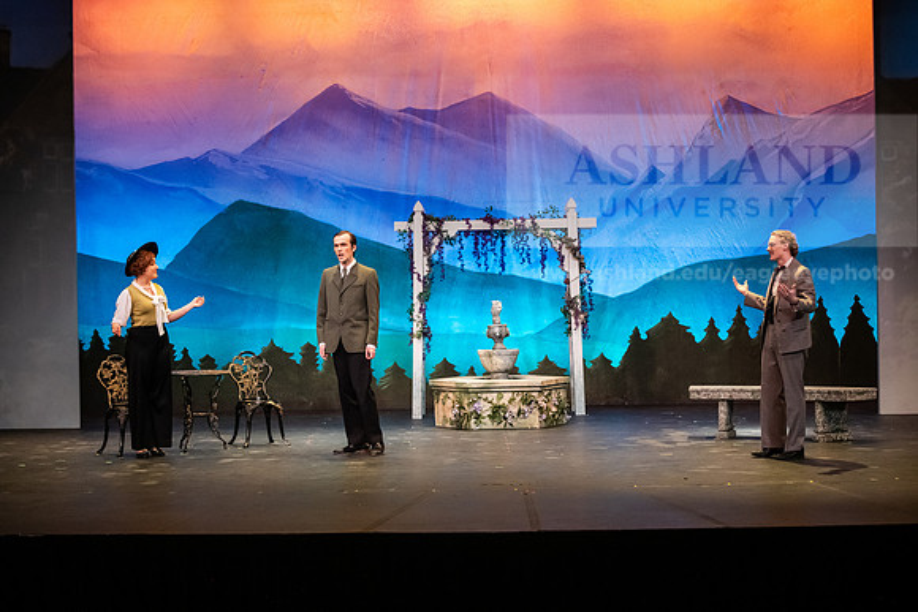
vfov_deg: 19.5
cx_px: 459
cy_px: 306
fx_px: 1785
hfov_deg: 28.8
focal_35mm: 70
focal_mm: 70
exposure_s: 1/320
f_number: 3.2
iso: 4000
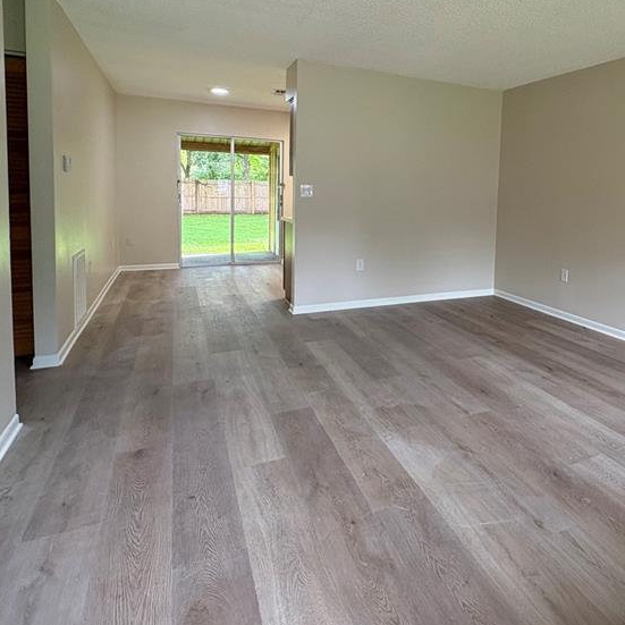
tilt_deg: -3.9
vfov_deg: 66.0
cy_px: 223
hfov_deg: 65.2
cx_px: 425
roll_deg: -1.2
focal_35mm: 23
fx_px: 470
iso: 200
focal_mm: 2.22
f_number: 2.2
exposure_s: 1/99
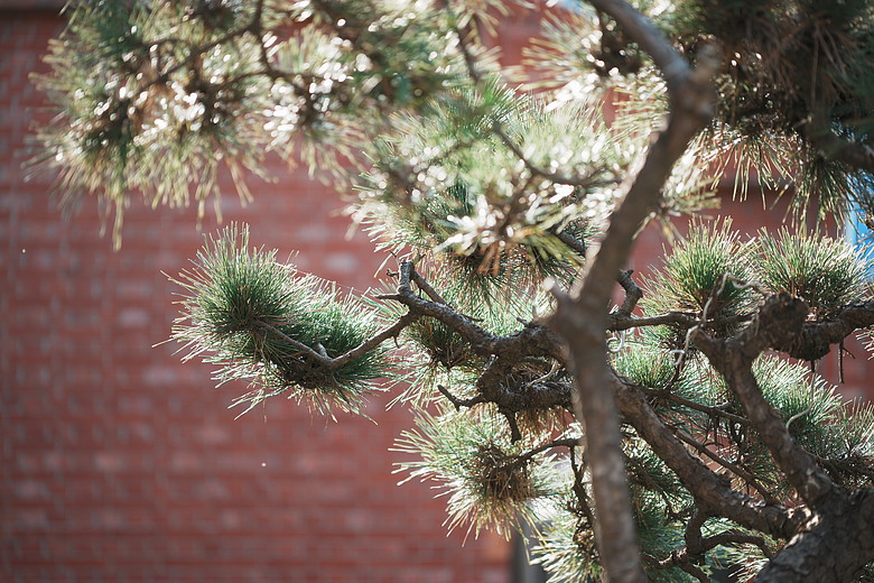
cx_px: 437
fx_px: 2428
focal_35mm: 100
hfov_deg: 20.4
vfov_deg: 13.7
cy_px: 292
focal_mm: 100
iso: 160
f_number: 2.8
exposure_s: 1/500
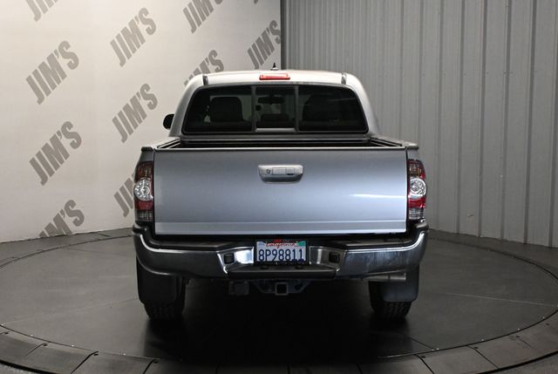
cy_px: 187
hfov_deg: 42.9
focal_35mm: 46
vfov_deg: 29.5
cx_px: 279
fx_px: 710
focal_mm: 30.5
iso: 4500
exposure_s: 1/60
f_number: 4.8
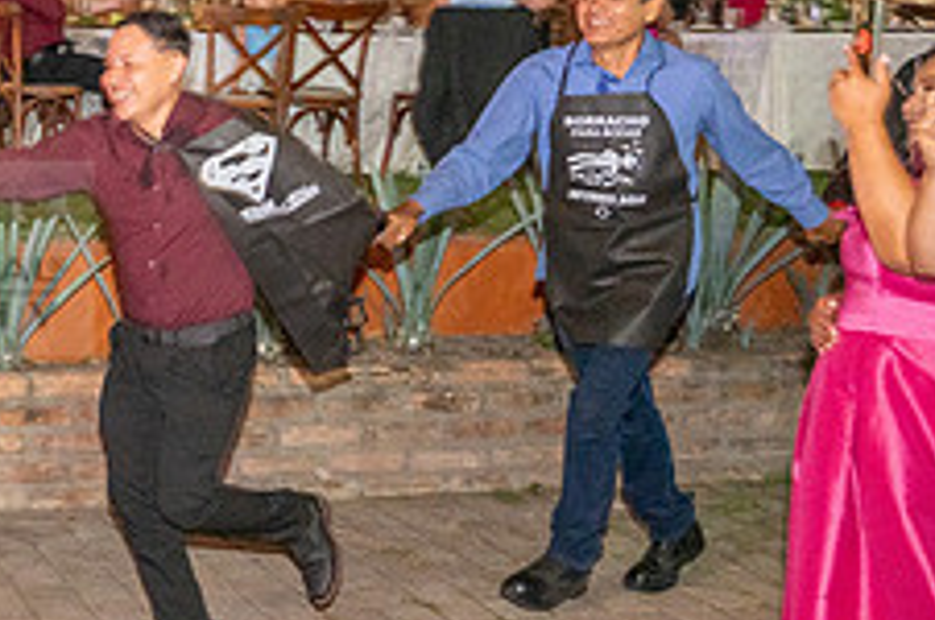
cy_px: 258
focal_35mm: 72
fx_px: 1867
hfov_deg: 24.7
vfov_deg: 18.9
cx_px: -257
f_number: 5
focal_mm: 28
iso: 2500
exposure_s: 1/80
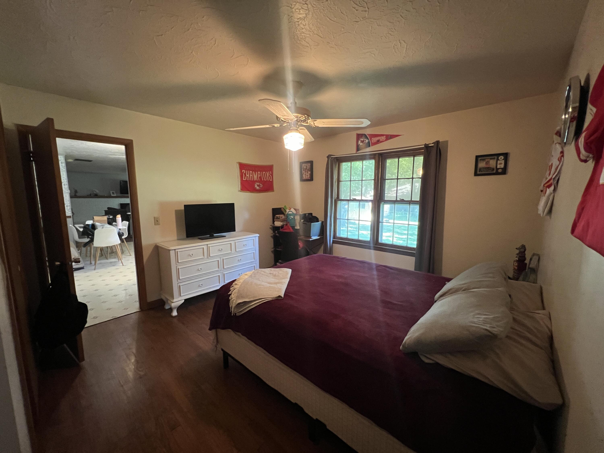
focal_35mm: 13
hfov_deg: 106.2
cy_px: 226
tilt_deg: -8.5
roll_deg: -0.7
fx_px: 227
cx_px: 302
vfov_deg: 89.9
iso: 640
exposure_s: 1/60
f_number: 1.8
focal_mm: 1.57
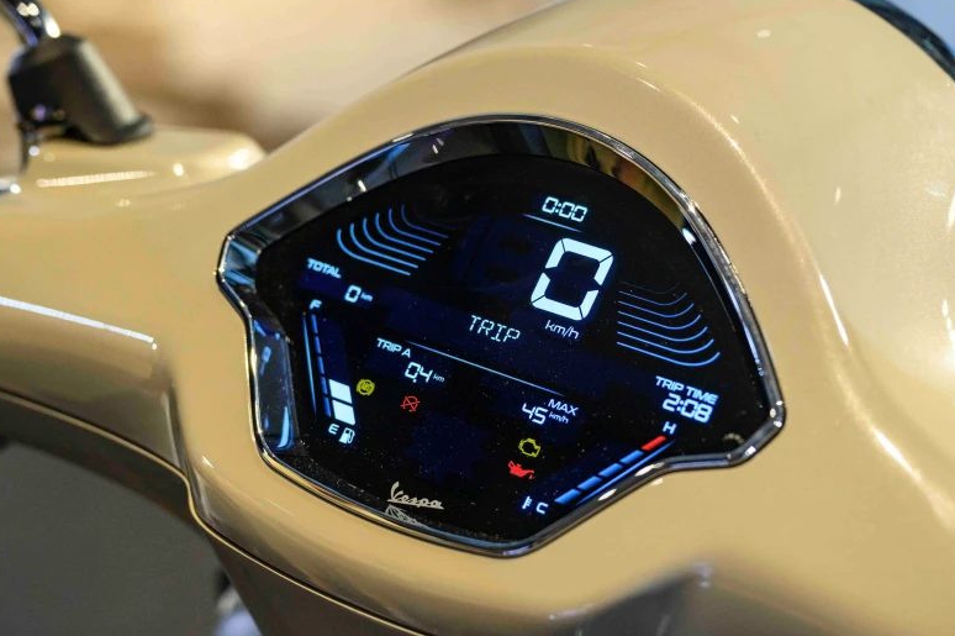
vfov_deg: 15.2
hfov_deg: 22.6
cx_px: 537
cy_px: 346
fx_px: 2386
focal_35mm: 90
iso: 2000
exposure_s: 1/160
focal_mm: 68
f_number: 4
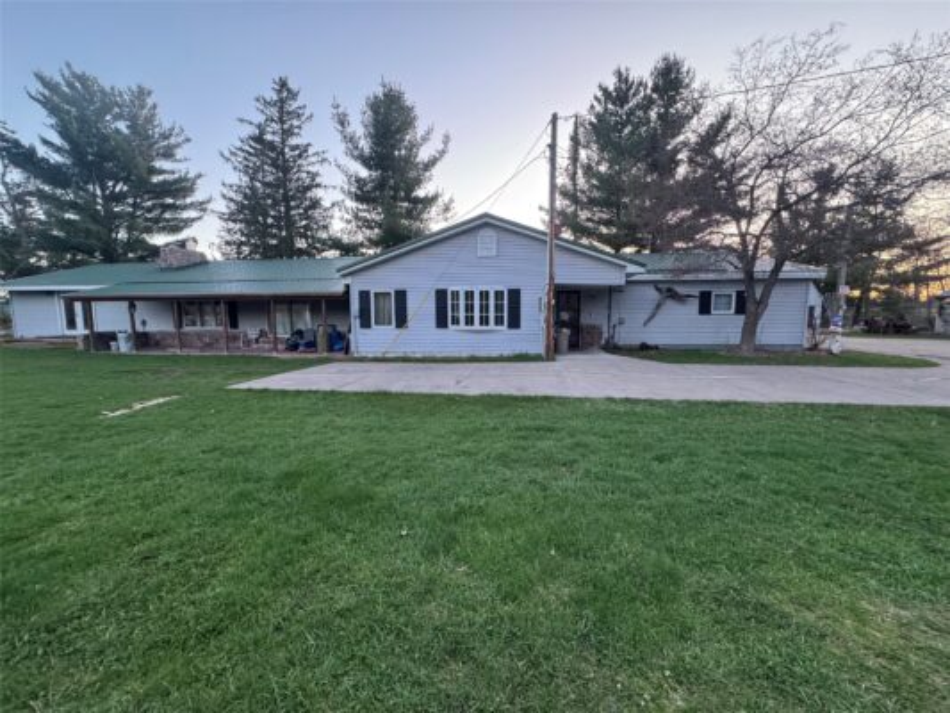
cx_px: 475
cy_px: 356
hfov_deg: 102.1
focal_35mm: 14
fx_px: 384
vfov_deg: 85.7
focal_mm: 2.22
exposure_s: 1/68
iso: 320
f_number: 2.2
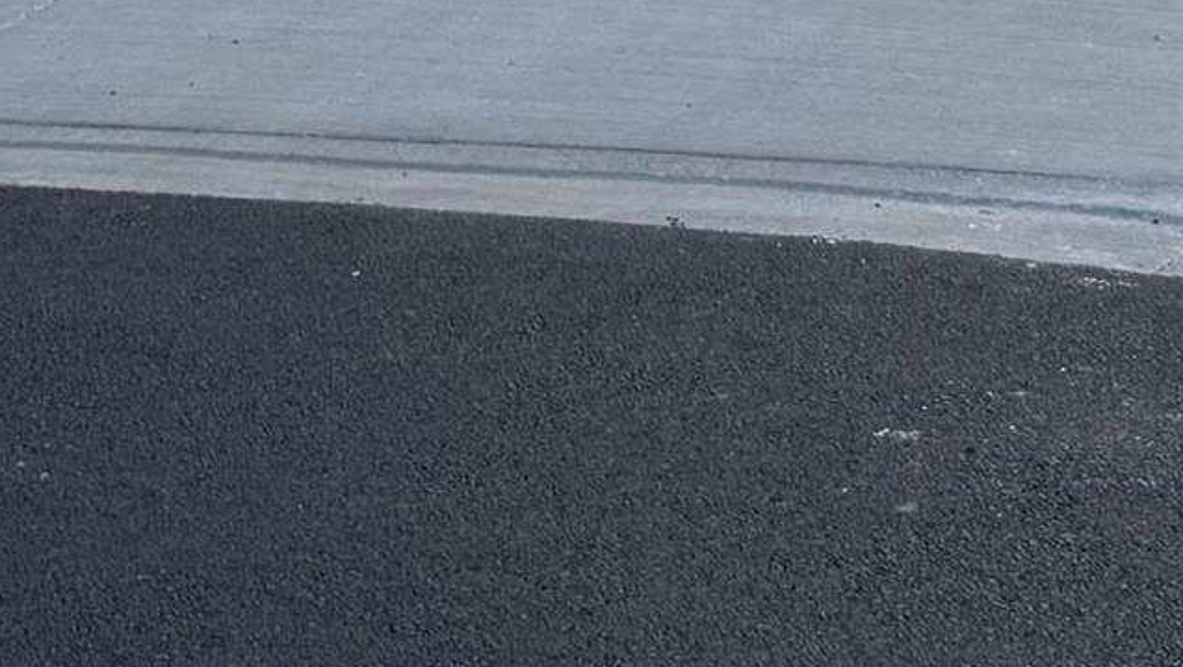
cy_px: -962
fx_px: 3954
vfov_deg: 8.7
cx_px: 589
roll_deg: +0.4
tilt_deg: +2.2
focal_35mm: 126
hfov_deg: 17.0
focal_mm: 6.76
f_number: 1.78
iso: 80
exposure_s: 1/2174
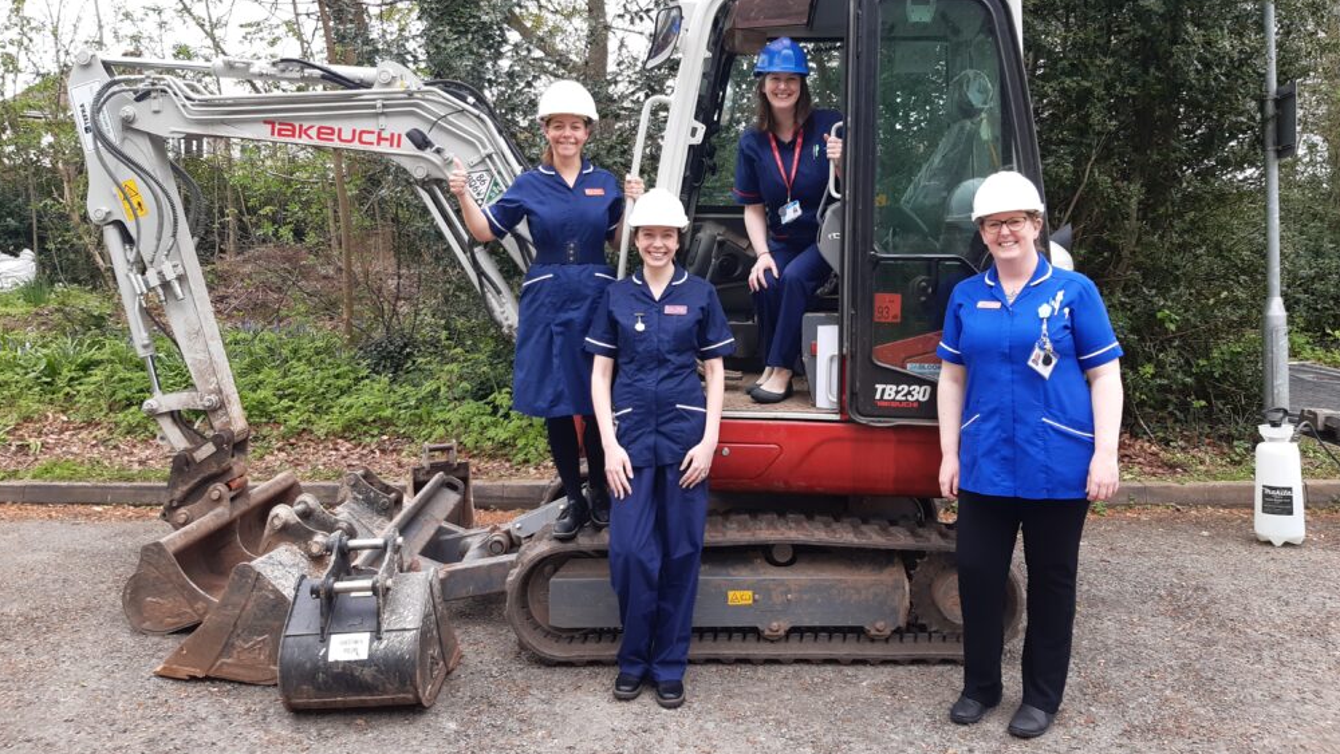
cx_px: 679
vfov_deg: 39.7
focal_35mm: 29
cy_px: 252
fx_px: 1031
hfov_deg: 66.1
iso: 40
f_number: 1.7
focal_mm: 3.92
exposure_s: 1/153
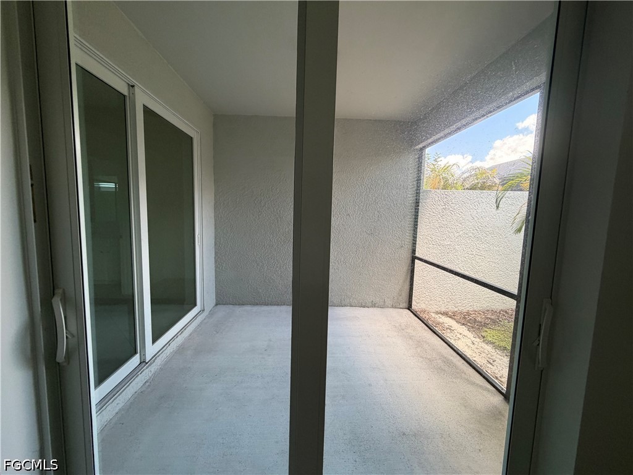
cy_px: 238
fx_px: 256
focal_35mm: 14
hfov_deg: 102.1
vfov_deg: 85.7
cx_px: 316
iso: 160
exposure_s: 1/60
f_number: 2.2
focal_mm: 2.22
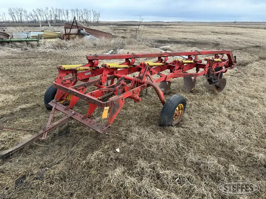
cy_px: 100
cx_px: 133
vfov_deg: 56.8
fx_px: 184
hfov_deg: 71.6
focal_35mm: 24
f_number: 1.78
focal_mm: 6.86
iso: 80
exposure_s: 1/594
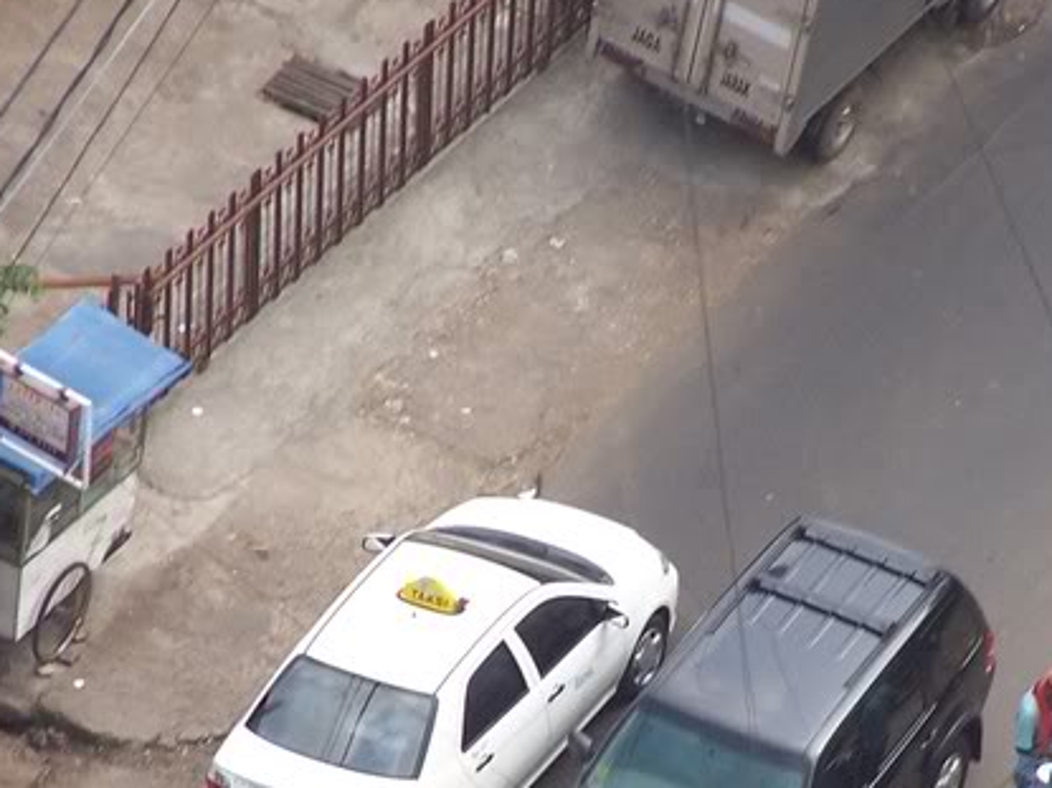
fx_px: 21480
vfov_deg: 2.1
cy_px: 661
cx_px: 679
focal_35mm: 707
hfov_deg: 2.8
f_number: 3.6
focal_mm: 60.8
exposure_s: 1/350
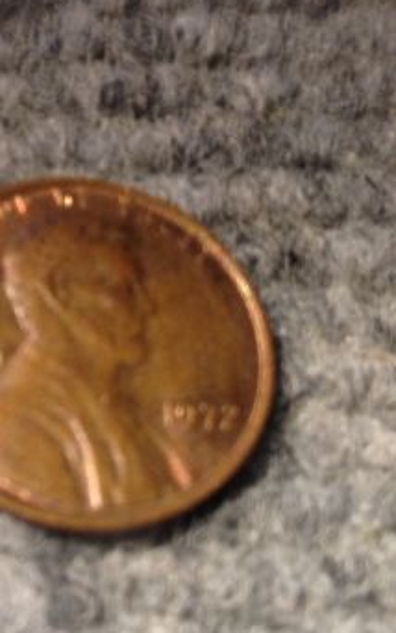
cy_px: 405
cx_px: -155
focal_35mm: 65
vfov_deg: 31.3
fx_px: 1121
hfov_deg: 18.3
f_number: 2.4
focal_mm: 4.28
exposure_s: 1/20
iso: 125
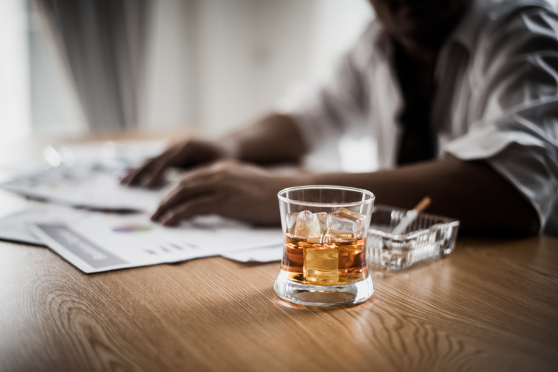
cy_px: 186
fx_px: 775
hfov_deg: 39.6
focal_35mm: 50
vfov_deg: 27.0
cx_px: 279
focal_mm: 50
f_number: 1.8
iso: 400
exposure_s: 1/2000
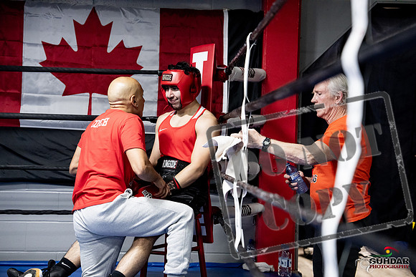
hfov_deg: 28.8
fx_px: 809
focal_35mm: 70
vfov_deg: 19.5
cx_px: 208
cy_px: 138
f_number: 2.8
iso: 8000
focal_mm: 70
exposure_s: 1/1000
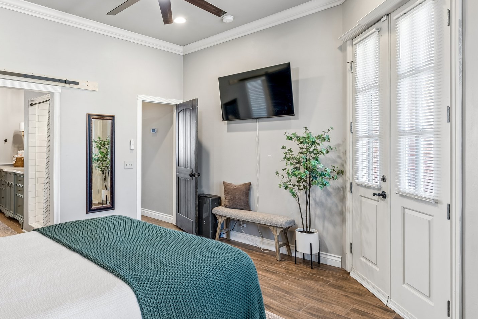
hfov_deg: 74.4
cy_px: 146
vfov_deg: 55.0
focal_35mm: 23
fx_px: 305
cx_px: 171
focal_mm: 16
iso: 200
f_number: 8
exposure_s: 1/6
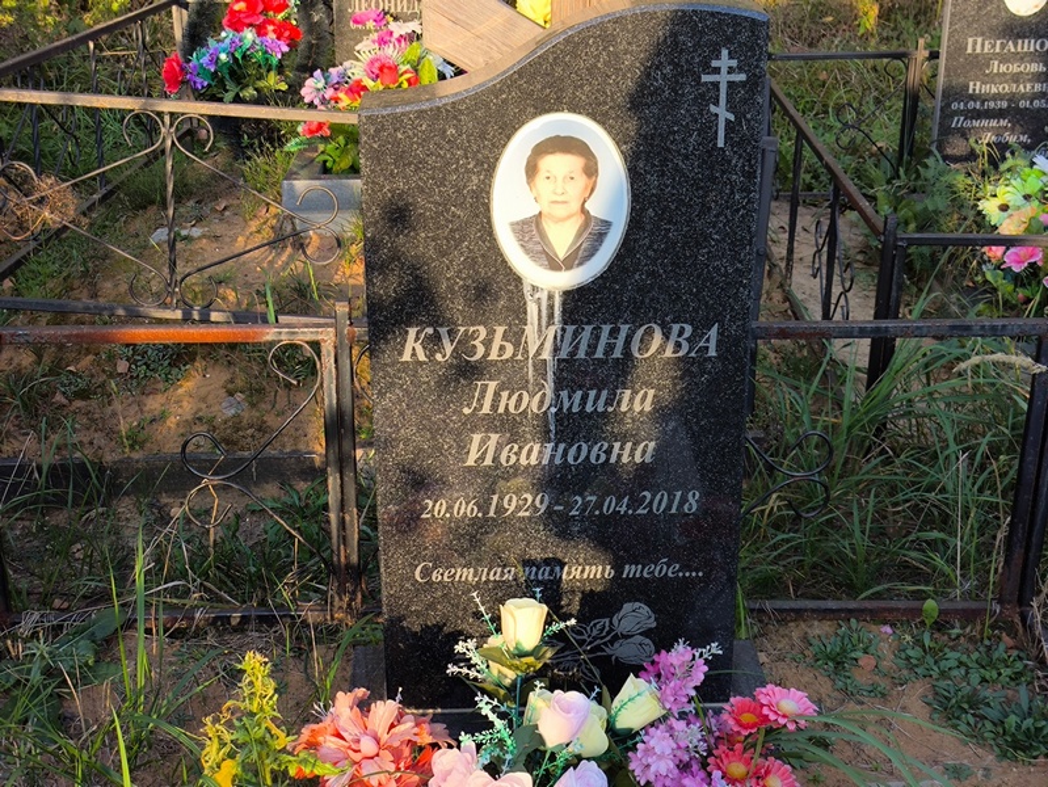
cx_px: 524
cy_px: 394
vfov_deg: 29.1
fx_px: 1514
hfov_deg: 38.2
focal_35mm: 50
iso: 50
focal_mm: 4.71
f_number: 1.7
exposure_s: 1/334
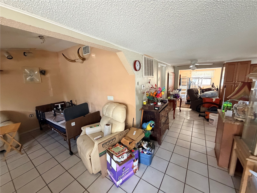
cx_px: 128
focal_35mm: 14
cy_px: 96
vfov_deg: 85.7
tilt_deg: -8.2
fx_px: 104
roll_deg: +2.0
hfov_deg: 102.1
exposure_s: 1/60
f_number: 2.2
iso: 640
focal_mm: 2.22
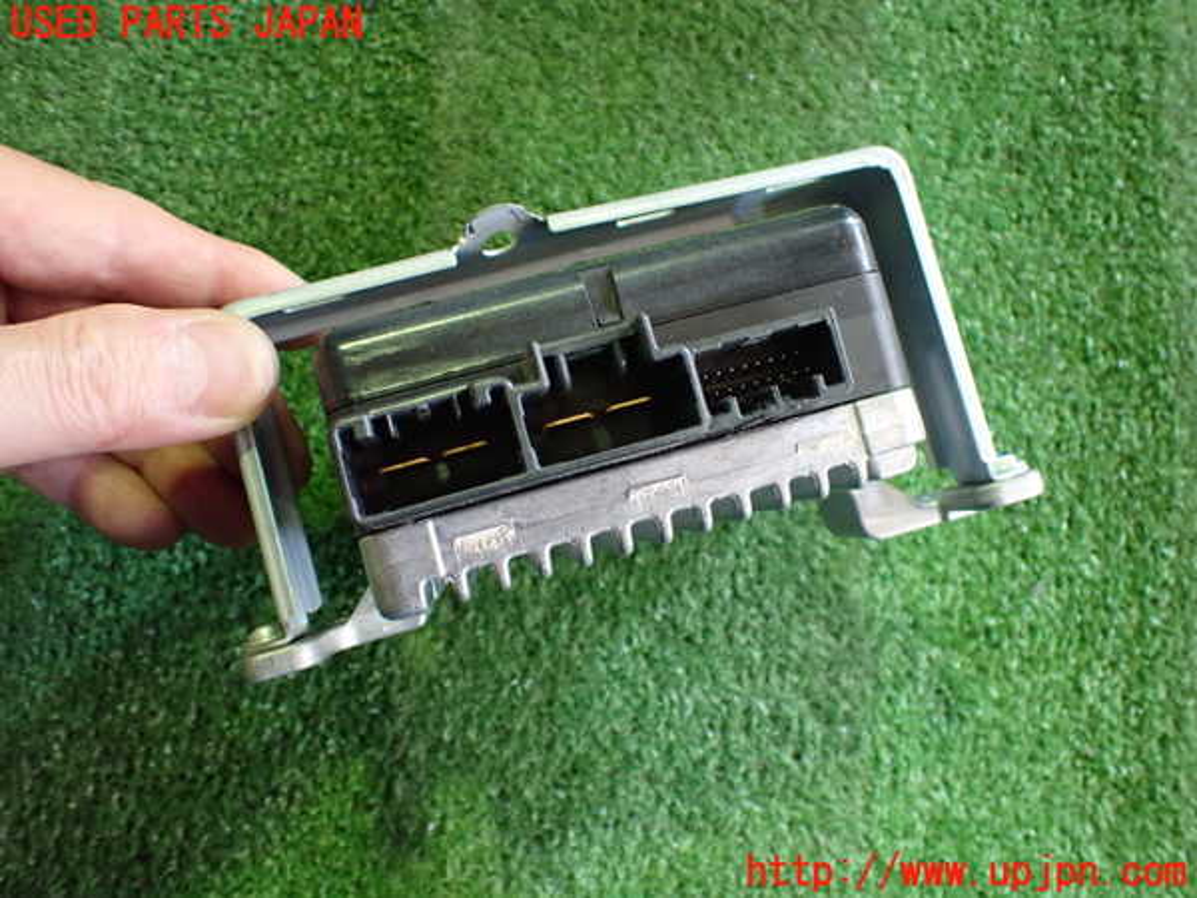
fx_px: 1037
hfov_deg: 60.0
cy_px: 449
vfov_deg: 46.8
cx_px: 598
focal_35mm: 30
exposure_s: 1/80
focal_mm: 5.4
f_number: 2.3
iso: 800
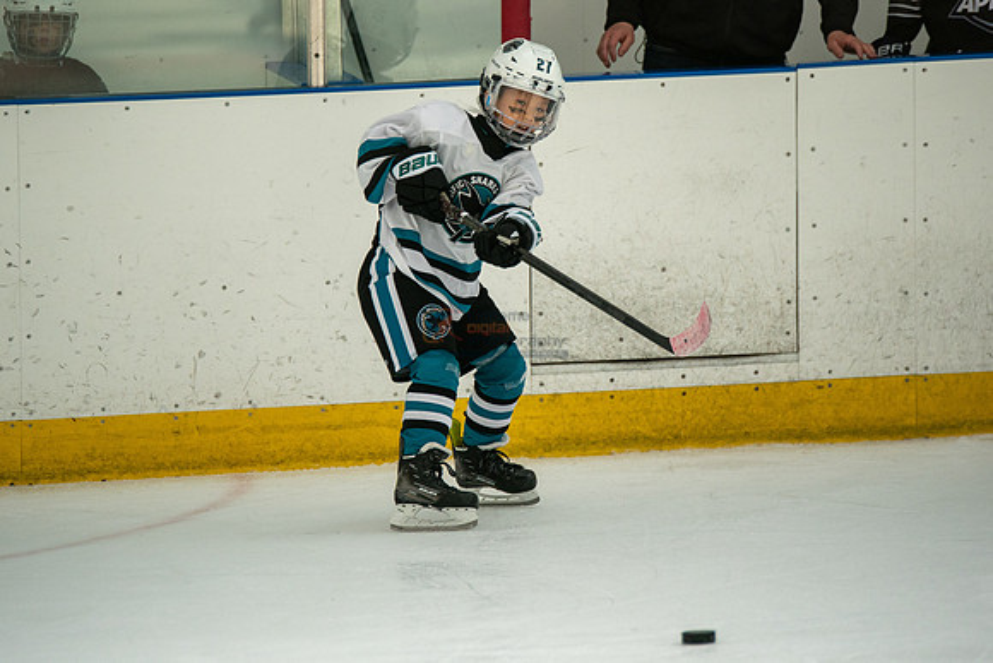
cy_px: 270
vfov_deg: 3.8
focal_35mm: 359
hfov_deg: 5.7
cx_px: 496
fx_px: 9908
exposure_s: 1/5000
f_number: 3.2
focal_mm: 300
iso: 1600
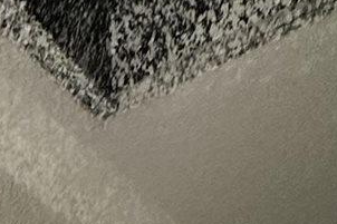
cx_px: -168
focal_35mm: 111
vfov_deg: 7.7
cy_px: 916
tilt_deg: -8.9
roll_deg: -1.4
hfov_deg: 16.7
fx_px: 1038
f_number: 2.2
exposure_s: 1/60
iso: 320
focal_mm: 2.22
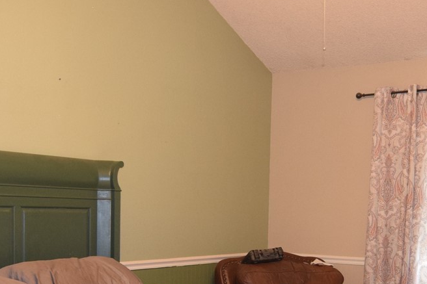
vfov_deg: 21.8
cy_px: 265
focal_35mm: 61
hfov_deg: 33.1
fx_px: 718
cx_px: 244
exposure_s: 1/60
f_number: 2.8
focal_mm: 13
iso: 900
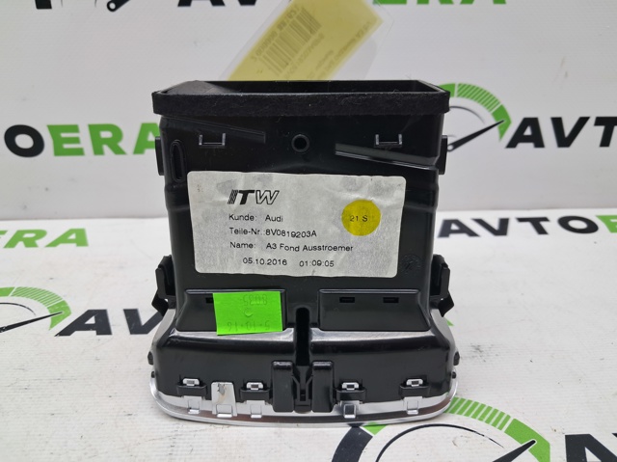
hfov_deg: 65.4
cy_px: 231
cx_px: 308
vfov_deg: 51.3
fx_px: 481
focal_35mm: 27
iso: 50
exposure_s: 1/50
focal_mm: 4
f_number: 1.8
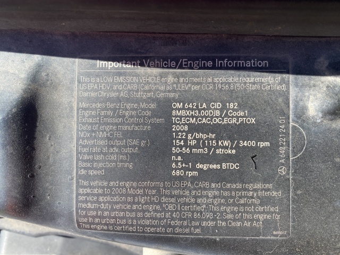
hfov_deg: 67.3
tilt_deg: -65.3
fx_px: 255
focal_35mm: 26
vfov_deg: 53.1
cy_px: 128
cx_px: 170
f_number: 1.8
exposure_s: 1/852
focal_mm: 4.25
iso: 32
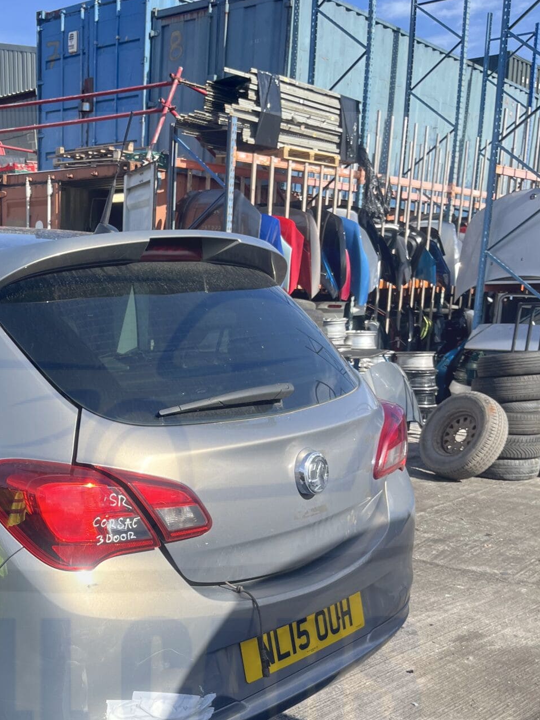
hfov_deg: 33.4
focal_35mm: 42
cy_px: 548
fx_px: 874
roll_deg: +1.4
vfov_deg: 43.2
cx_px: 107
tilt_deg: -15.5
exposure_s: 1/1422
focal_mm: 5.1
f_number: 1.6
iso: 50
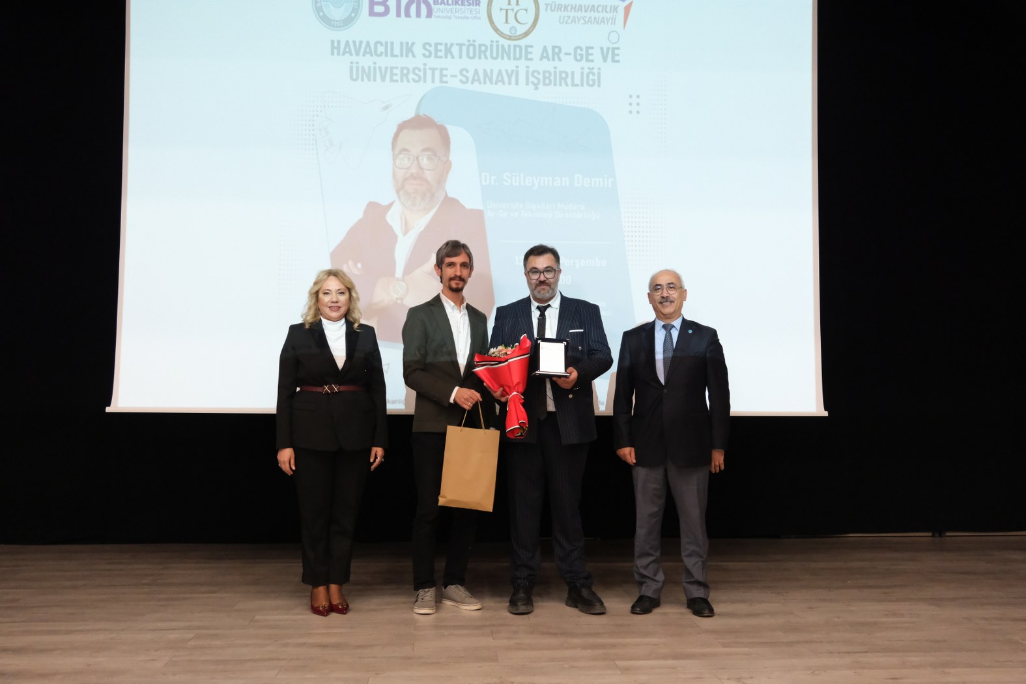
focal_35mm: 33
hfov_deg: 57.2
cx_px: 513
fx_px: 940
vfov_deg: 40.0
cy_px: 342
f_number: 4
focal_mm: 22.3
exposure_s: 1/100
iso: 5000
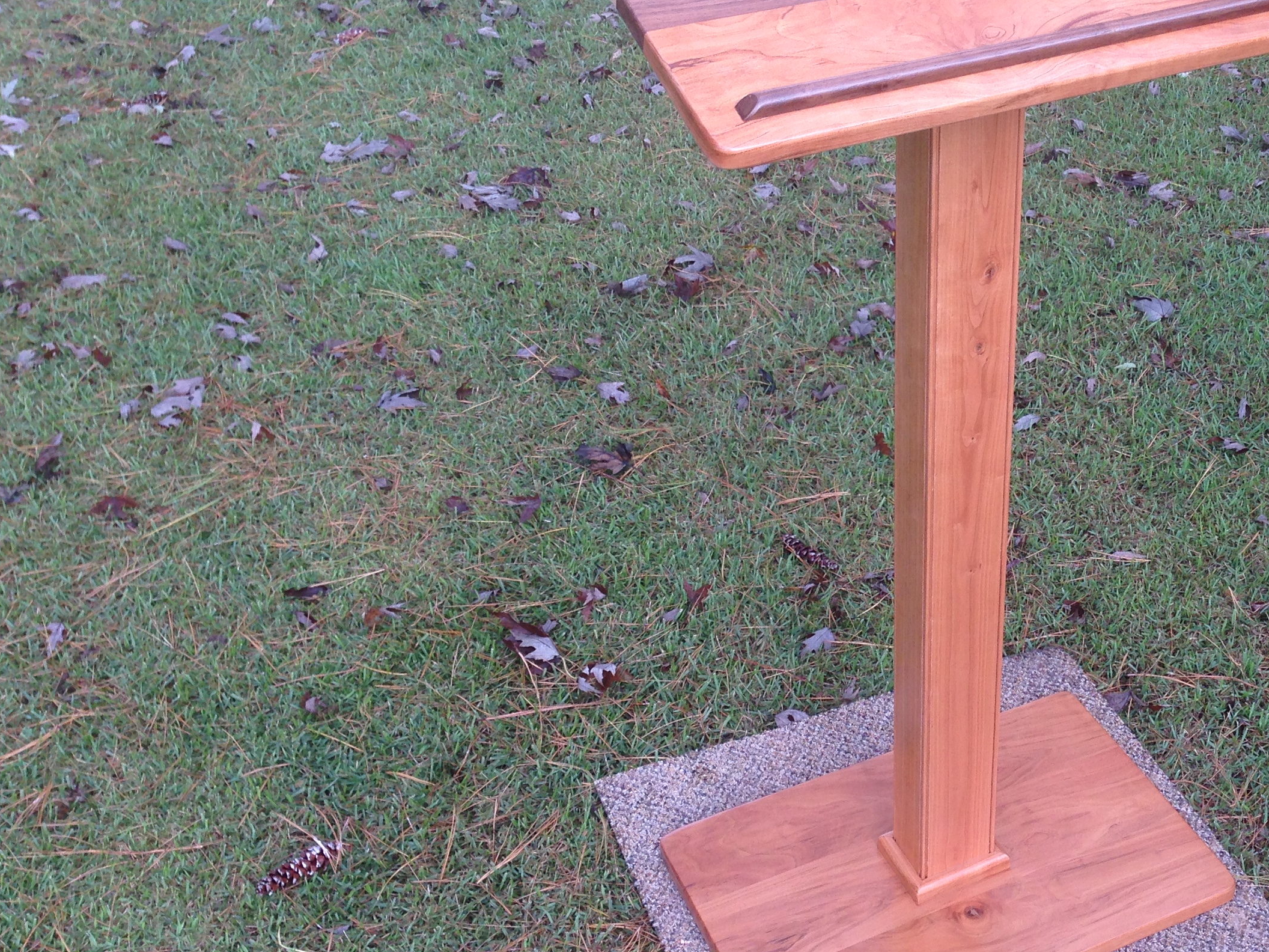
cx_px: 969
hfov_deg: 36.5
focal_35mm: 51
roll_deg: -2.6
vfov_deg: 28.5
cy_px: 377
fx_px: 1870
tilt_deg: -33.5
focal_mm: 4.12
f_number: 2.4
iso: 50
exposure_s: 1/151
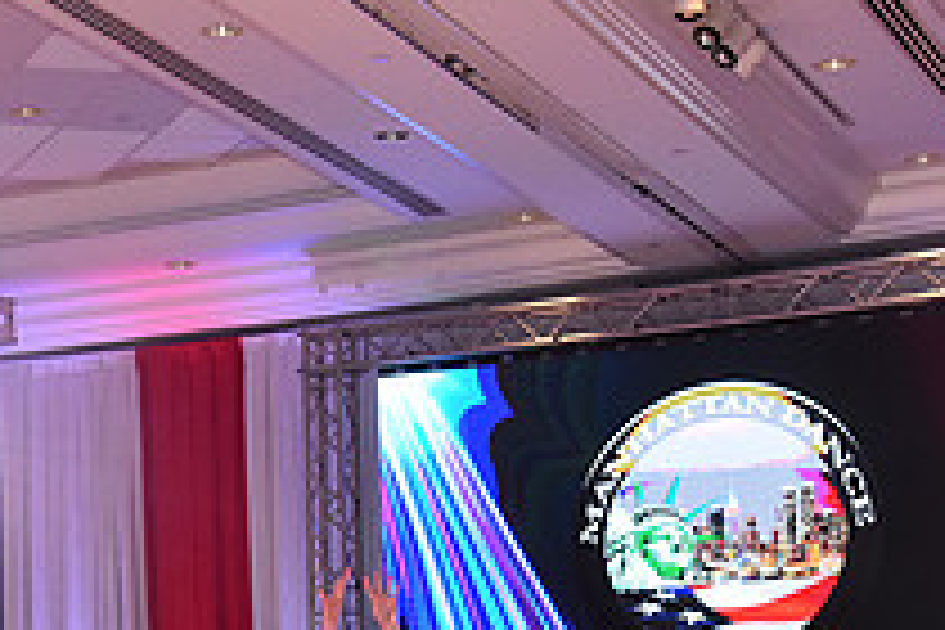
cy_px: 862
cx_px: 108
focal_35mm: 105
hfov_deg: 19.1
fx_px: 2756
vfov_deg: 12.6
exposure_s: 1/250
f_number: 6.3
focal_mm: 38
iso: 2500
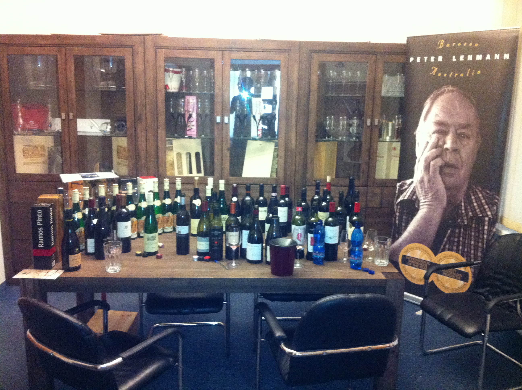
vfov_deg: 40.6
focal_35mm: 35
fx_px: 527
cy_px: 195
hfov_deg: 52.7
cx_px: 261
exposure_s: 1/15
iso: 640
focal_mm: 3.85
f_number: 2.8
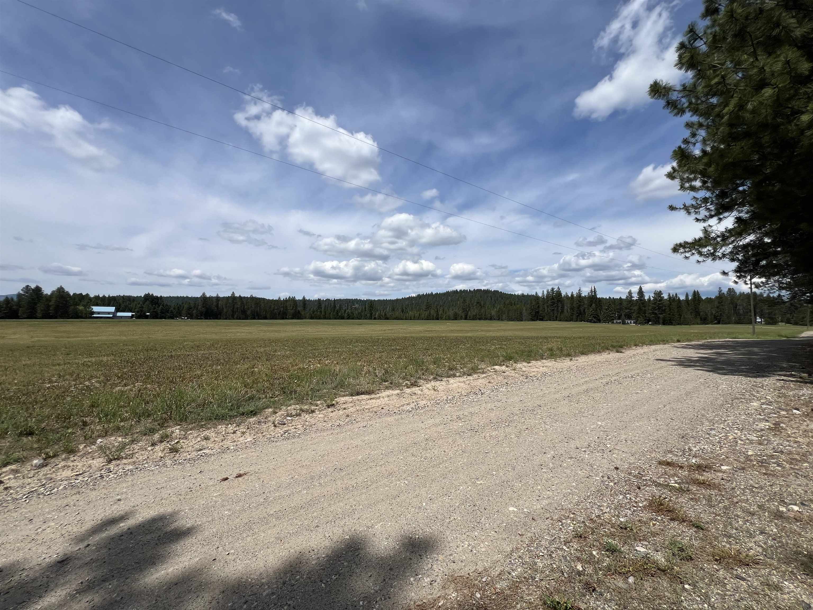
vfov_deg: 89.9
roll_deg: -0.6
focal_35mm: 13
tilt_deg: +2.0
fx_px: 305
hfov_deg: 106.2
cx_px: 406
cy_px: 305
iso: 32
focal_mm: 1.57
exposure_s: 1/2874
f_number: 1.8
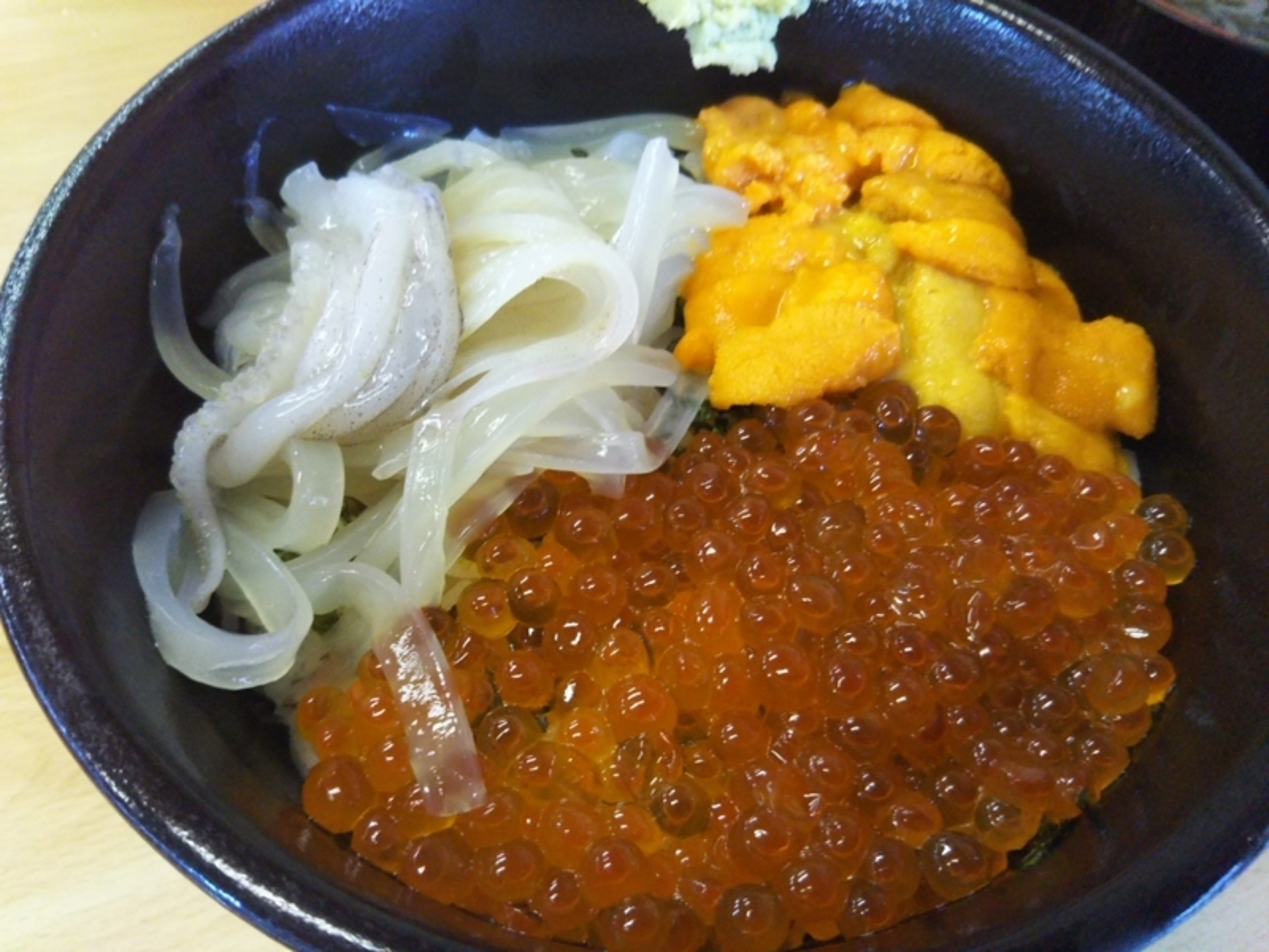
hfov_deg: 60.0
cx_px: 634
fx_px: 1100
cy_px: 476
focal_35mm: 30
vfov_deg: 46.8
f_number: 2.2
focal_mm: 4
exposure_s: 1/40
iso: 200
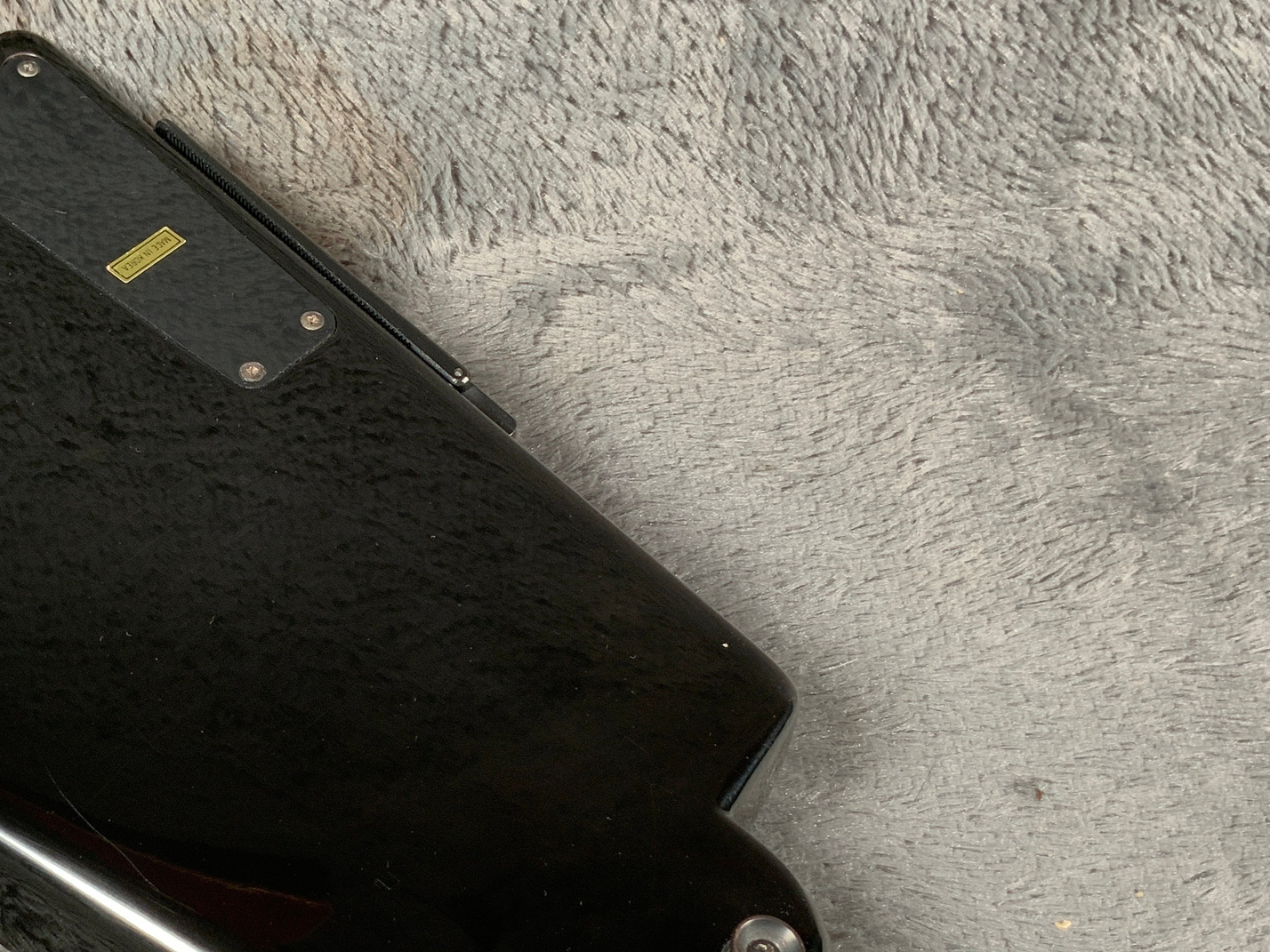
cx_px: 303
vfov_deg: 27.8
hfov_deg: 35.9
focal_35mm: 52
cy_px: 657
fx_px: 1908
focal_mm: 3
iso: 64
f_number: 1.8
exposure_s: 1/62
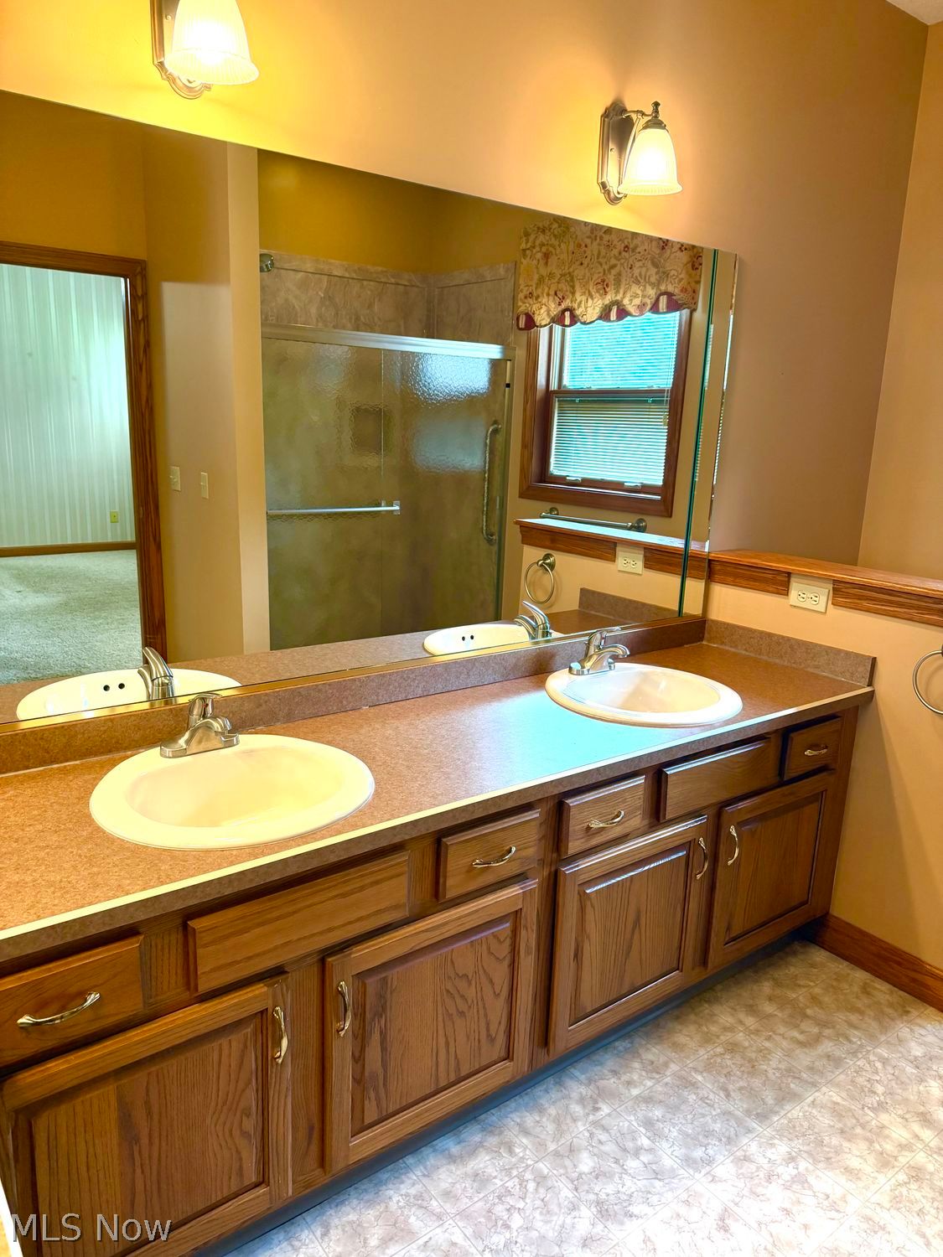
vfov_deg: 71.6
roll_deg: -2.3
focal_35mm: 24
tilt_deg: -13.7
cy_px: 628
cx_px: 472
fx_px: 872
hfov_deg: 56.8
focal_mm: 6.76
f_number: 1.78
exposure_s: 1/120
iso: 200
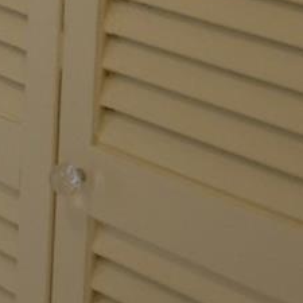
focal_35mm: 127
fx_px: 1258
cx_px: -401
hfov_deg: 11.6
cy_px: -248
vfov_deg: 12.5
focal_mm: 14
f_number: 4.5
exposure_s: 1/80
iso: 400
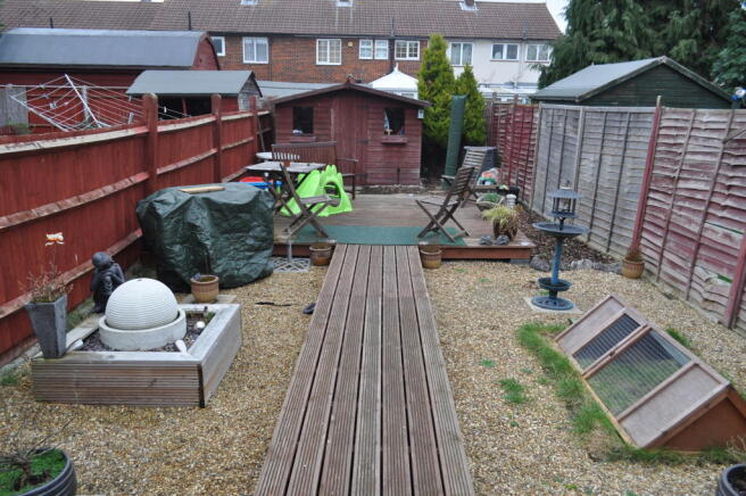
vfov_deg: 47.8
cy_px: 248
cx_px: 373
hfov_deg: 67.4
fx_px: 559
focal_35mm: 27
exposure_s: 1/100
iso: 400
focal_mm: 18
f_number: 5
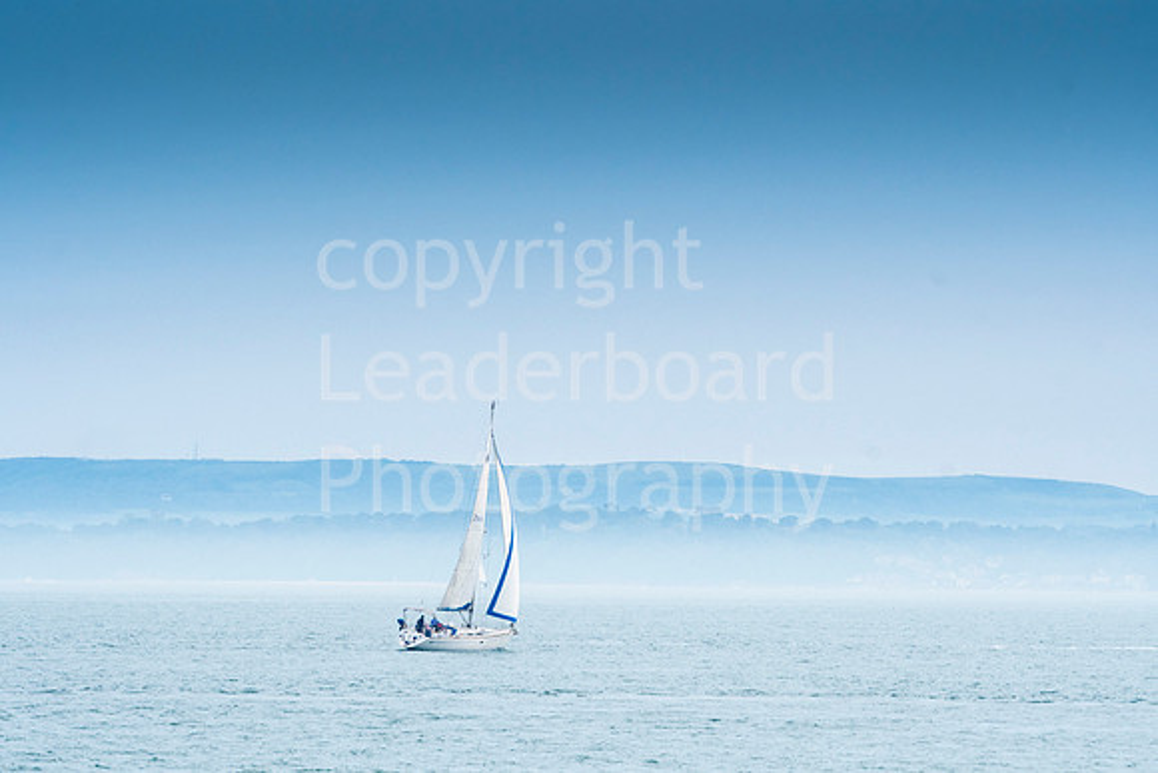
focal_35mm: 390
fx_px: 12547
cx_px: 579
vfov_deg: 3.5
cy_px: 386
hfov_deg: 5.3
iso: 500
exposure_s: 1/1250
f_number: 8
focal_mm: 260
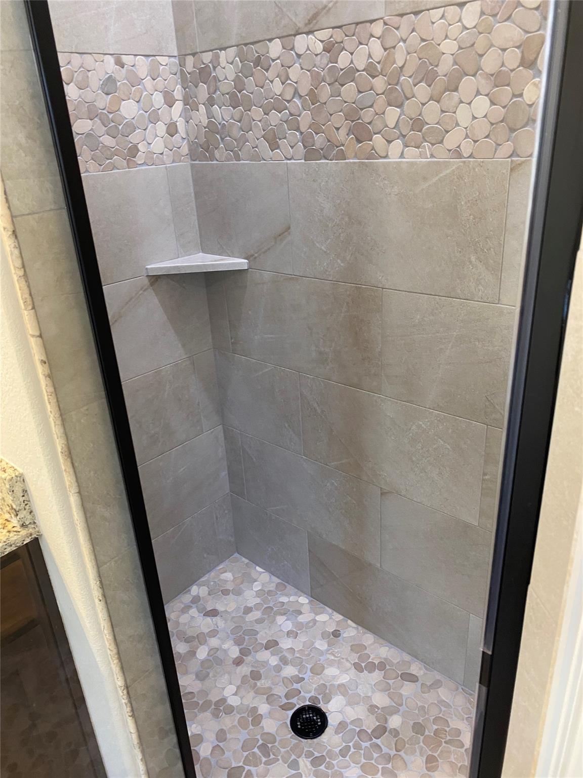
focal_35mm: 26
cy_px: 389
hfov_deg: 53.1
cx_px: 292
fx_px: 584
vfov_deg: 67.3
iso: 200
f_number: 1.8
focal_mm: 4.25
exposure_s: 1/60
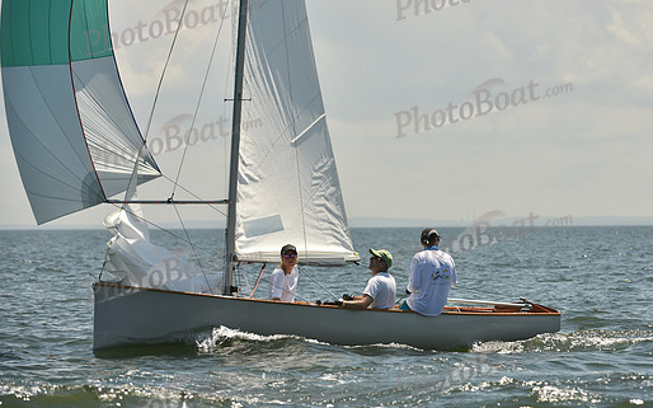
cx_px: 329
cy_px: 189
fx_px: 4092
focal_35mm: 230
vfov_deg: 5.7
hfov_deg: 9.1
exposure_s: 1/2000
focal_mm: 200
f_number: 5.6
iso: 250
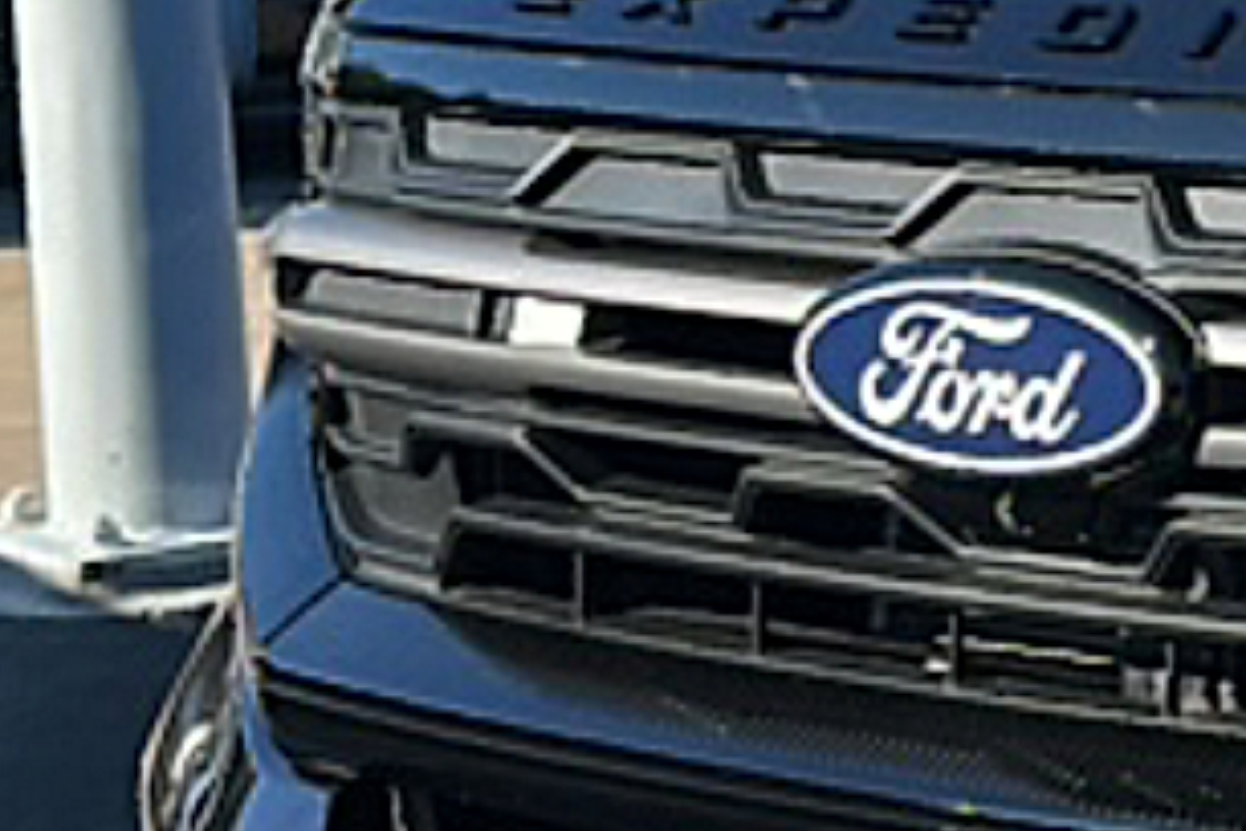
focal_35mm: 136
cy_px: 261
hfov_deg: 12.8
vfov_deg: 10.1
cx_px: 2630
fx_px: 4707
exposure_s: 1/2119
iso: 80
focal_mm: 6.86
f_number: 1.78
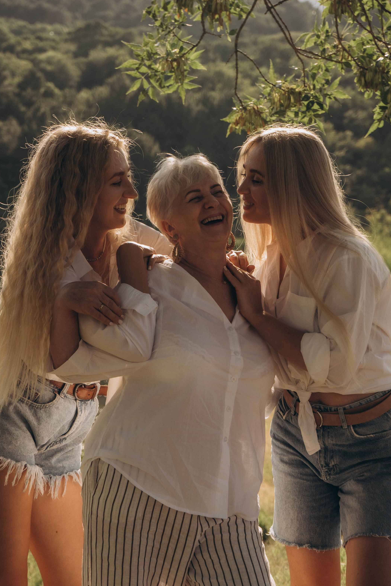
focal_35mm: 85
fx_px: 1385
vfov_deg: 23.9
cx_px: 188
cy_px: 268
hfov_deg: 16.1
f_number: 7.1
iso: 320
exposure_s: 1/500
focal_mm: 70
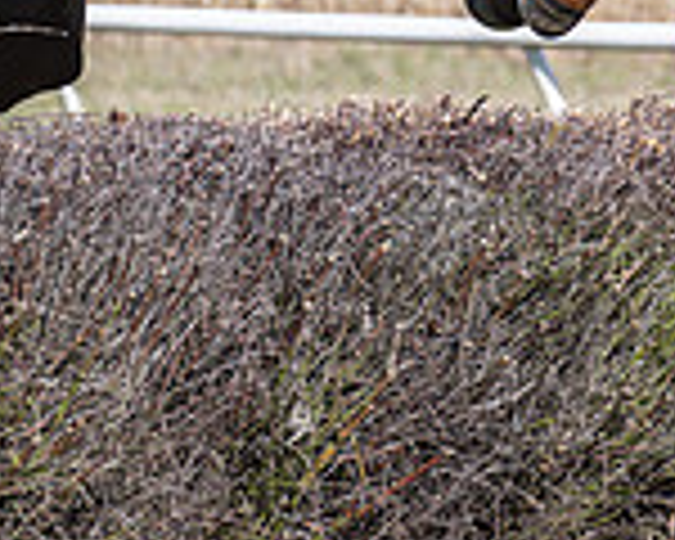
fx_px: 9090
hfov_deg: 4.2
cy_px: -118
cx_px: 587
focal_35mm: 455
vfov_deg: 3.4
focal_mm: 70
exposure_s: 1/2000
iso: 100
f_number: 2.8
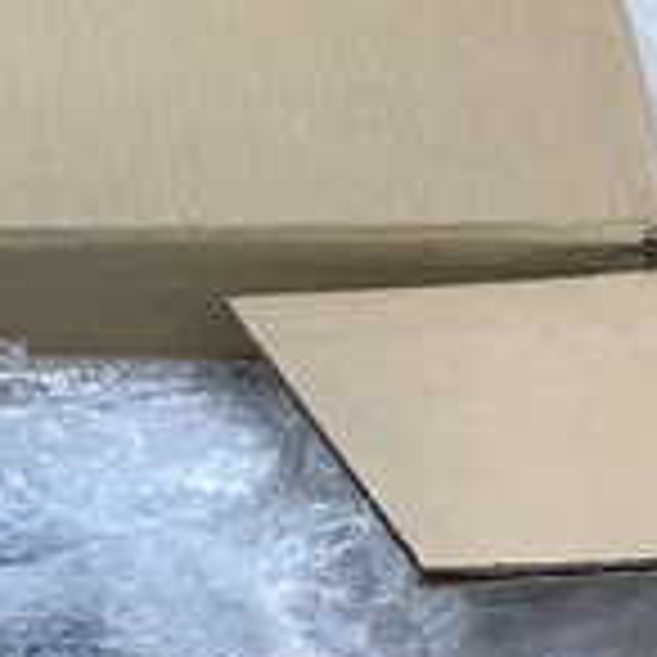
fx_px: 1610
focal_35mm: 75
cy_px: 567
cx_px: -225
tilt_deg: -37.1
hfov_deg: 20.8
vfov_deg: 22.6
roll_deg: -1.4
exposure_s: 1/120
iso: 100
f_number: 2.4
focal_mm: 3.3
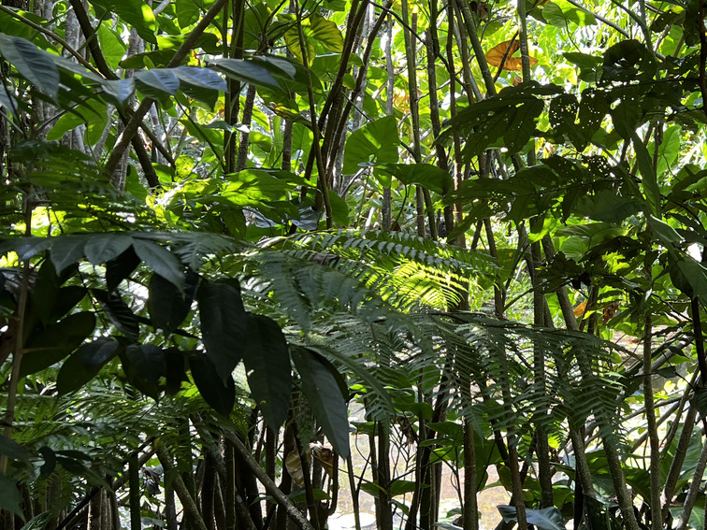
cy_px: 217
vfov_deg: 26.5
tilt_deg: -4.7
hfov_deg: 34.2
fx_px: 1123
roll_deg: +1.5
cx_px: 527
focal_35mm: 55
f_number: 1.5
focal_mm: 5.7
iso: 50
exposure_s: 1/121
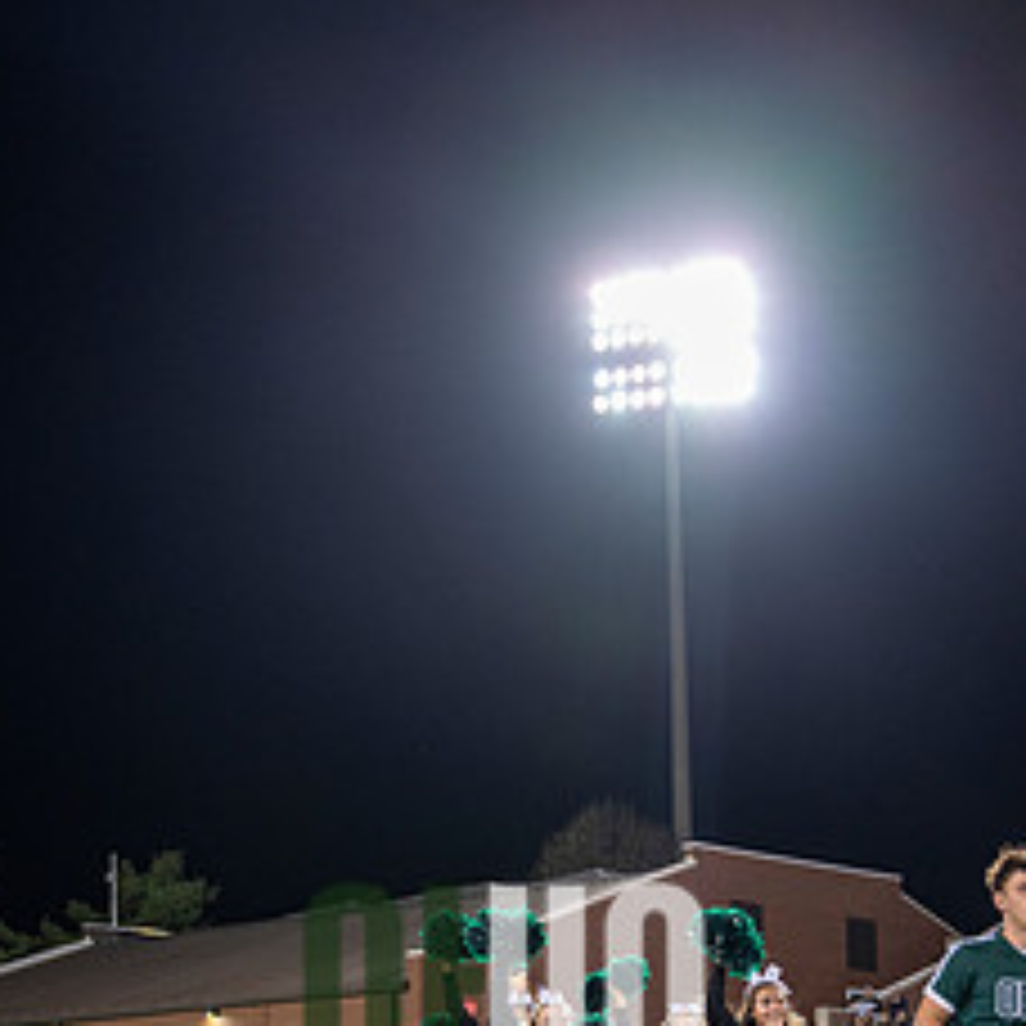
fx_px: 2582
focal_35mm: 77
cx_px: 504
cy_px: 1008
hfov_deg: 22.5
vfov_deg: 21.7
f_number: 3.2
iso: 1250
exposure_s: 1/500
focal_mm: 46
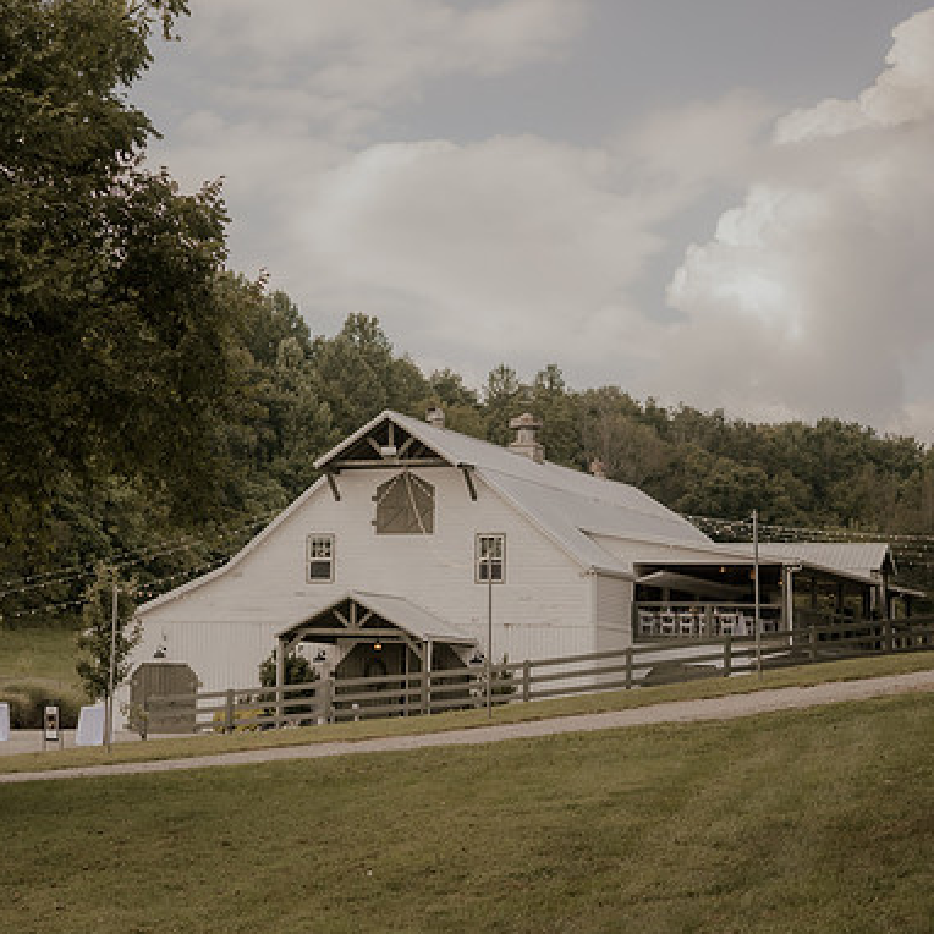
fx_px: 2167
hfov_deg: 24.2
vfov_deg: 24.3
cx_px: 293
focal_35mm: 71
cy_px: 469
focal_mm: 35
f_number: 1.8
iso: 500
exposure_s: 1/8000
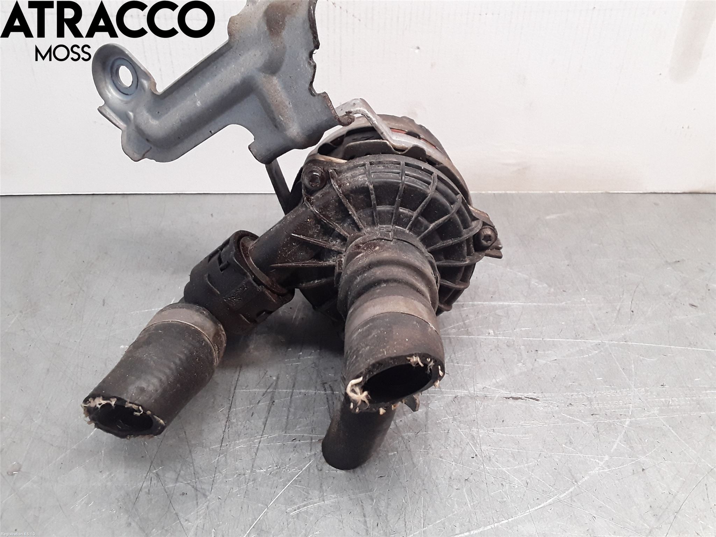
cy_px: 268
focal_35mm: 28
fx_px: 579
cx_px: 358
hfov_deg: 63.4
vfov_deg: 49.7
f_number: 1.9
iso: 100
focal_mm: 2.91
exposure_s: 1/100
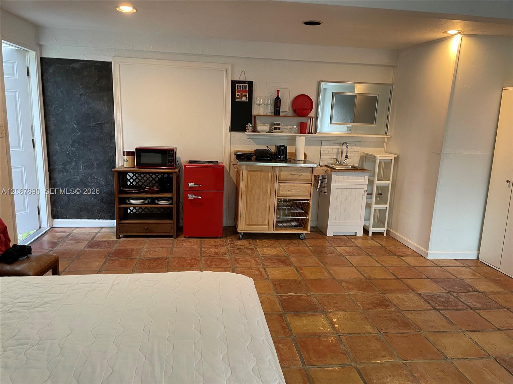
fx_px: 385
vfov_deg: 53.1
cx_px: 256
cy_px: 192
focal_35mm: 26
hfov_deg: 67.3
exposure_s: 1/60
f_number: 1.6
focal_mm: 4.2
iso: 125
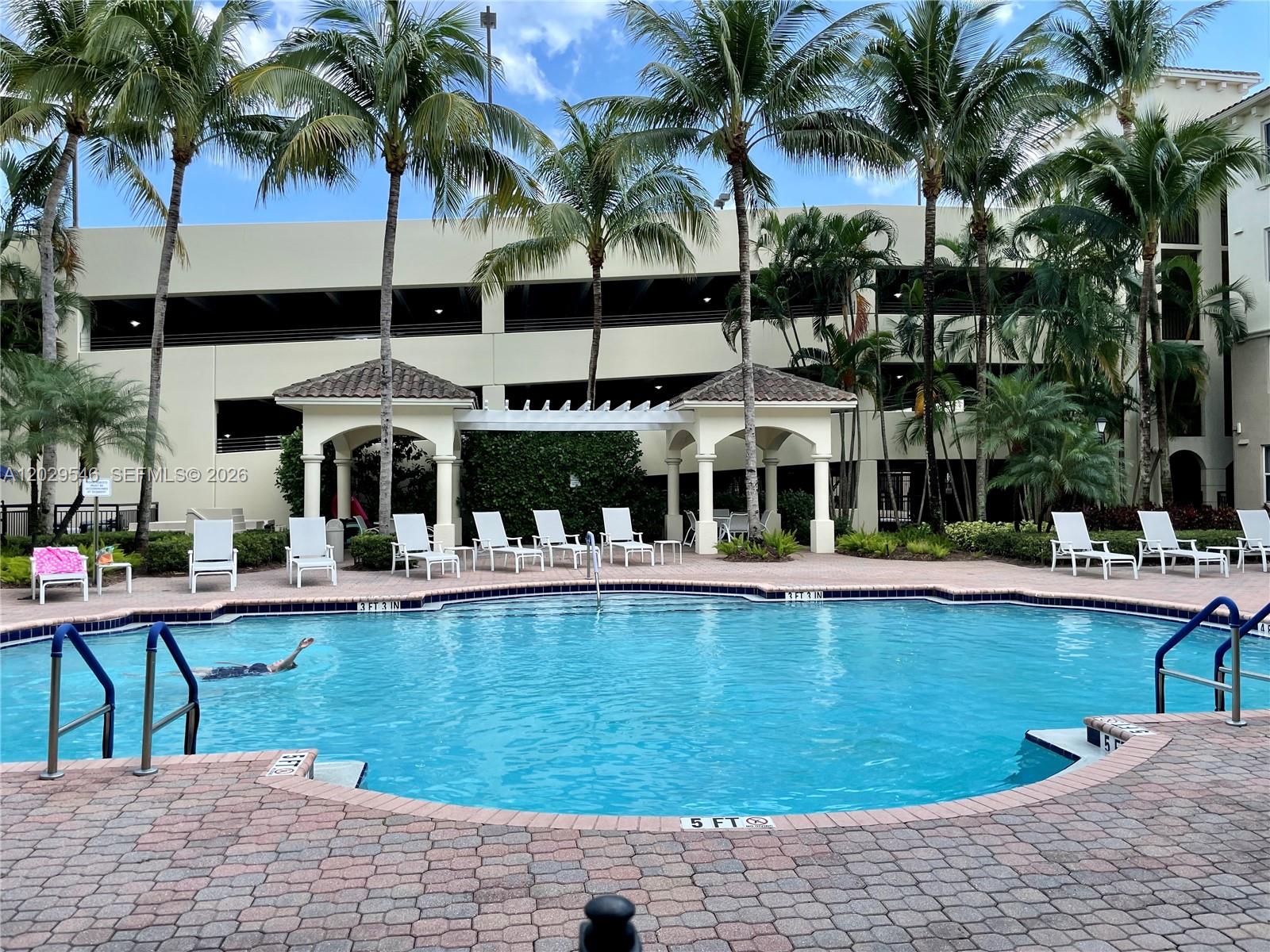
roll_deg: +0.7
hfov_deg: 67.3
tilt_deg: +2.0
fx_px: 954
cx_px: 635
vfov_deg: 53.1
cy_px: 476
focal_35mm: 26
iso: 32
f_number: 1.6
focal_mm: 4.2
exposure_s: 1/1024
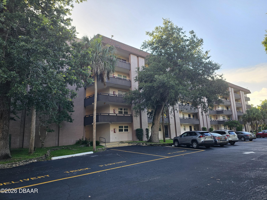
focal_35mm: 23
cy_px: 100
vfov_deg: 58.9
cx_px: 134
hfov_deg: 73.9
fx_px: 177
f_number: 1.7
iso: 16
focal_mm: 6.3
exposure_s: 1/120
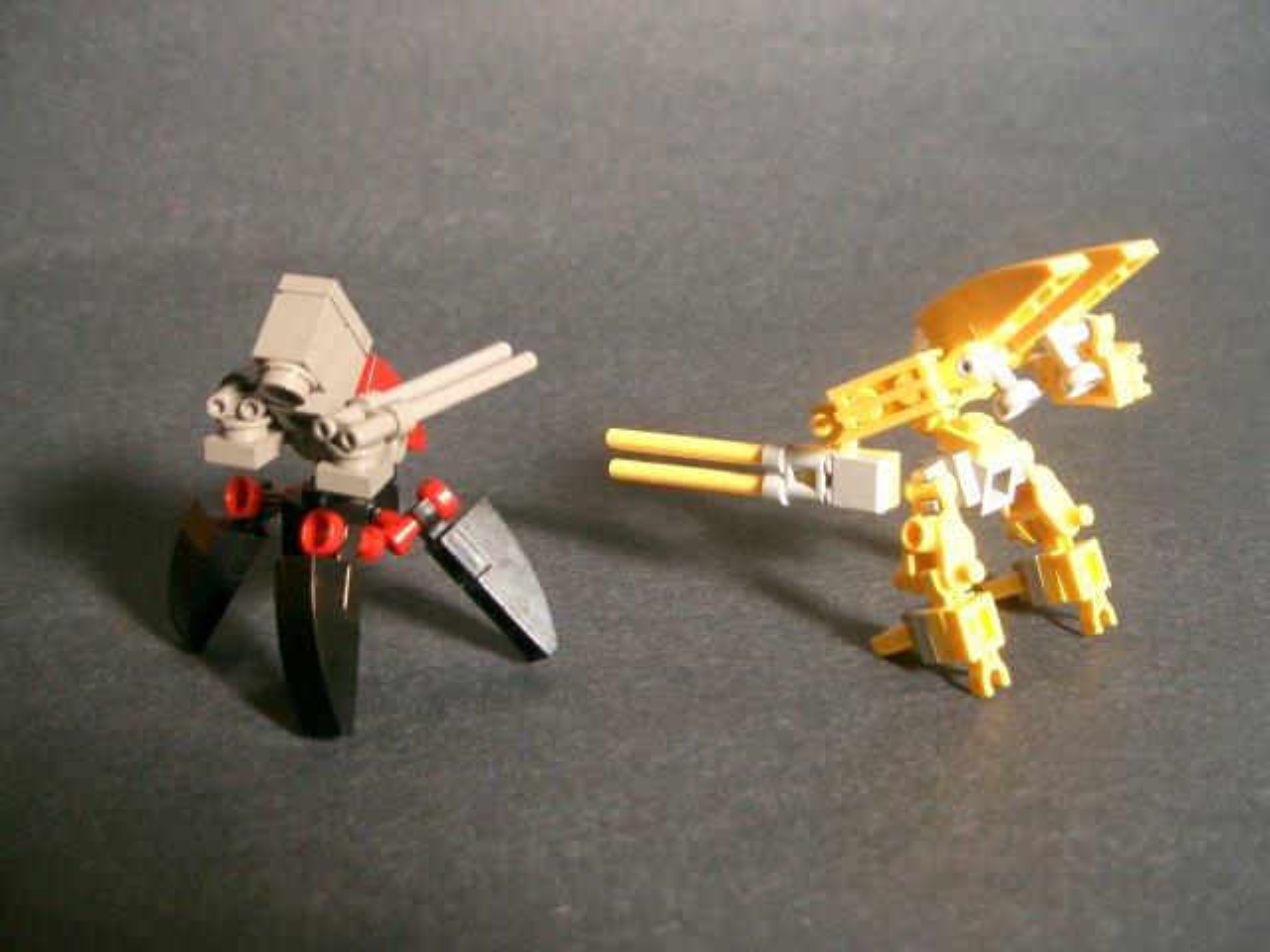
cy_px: 476
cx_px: 635
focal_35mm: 39
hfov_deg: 47.9
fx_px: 1431
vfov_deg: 36.8
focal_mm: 8
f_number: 2.8
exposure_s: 1/30
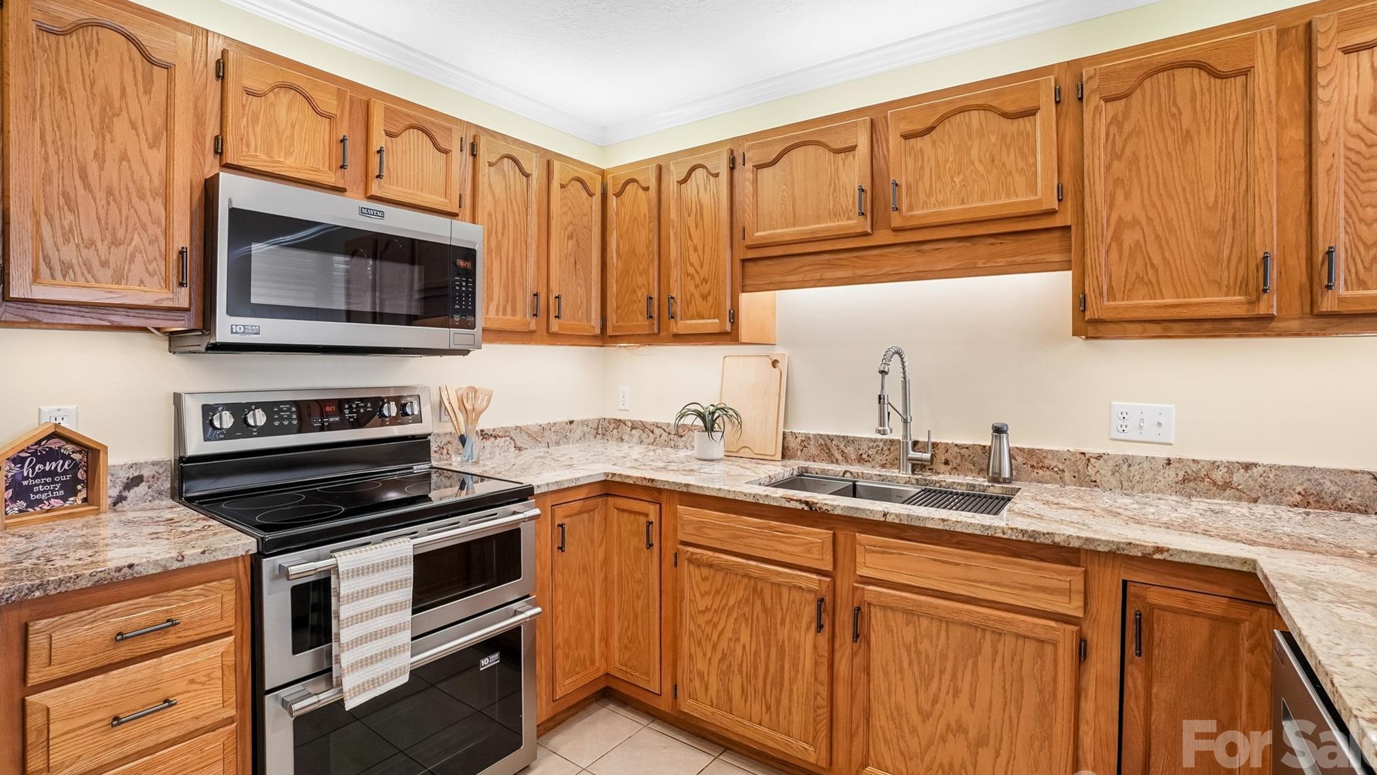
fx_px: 584
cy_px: 387
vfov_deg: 67.1
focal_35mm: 16
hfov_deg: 99.4
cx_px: 700
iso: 400
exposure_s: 1/20
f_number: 8
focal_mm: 10
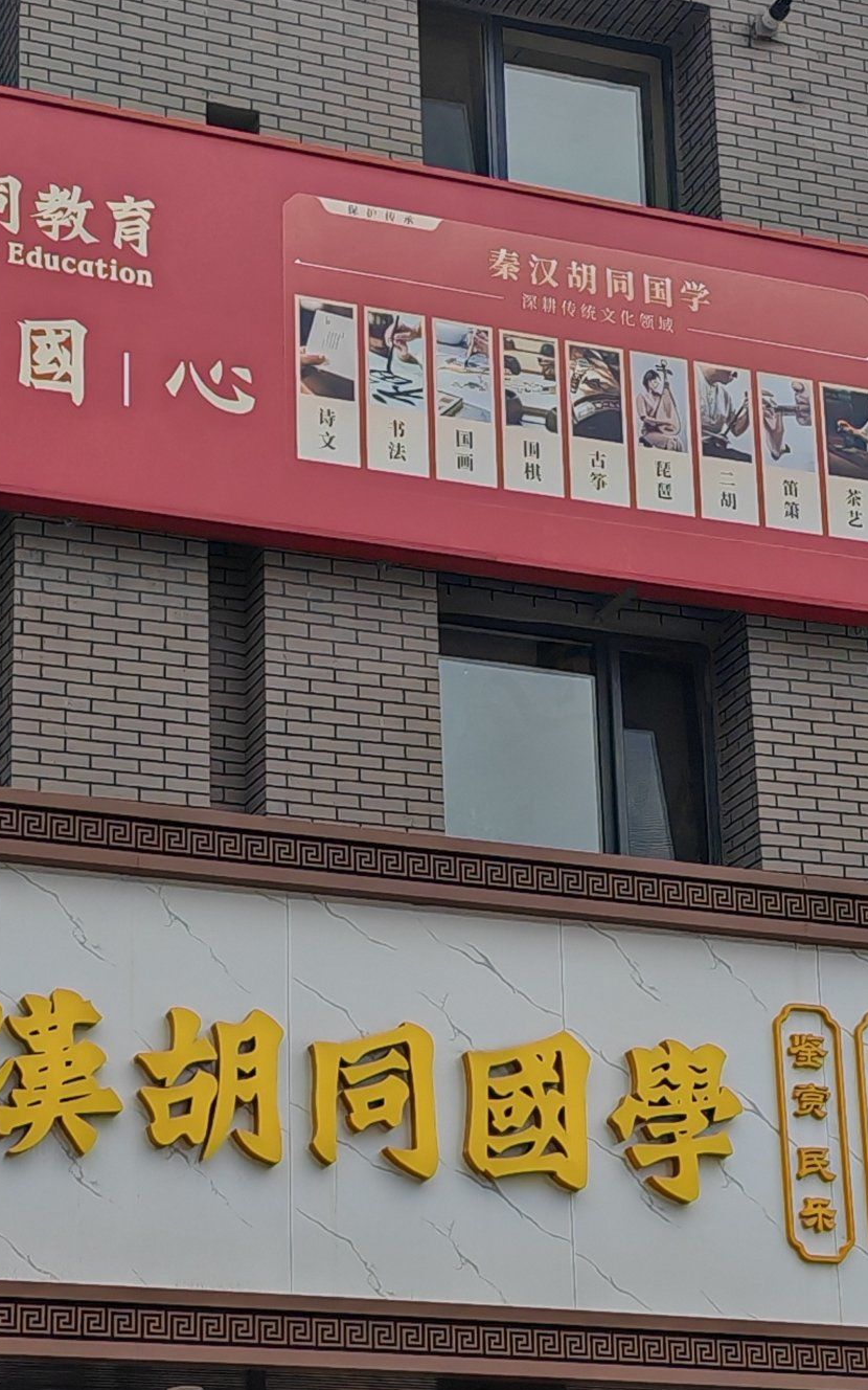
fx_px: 3217
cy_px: 824
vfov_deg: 24.3
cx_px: 369
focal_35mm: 85
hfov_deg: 15.4
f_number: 1.95
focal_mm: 5.52
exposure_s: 1/625
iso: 50
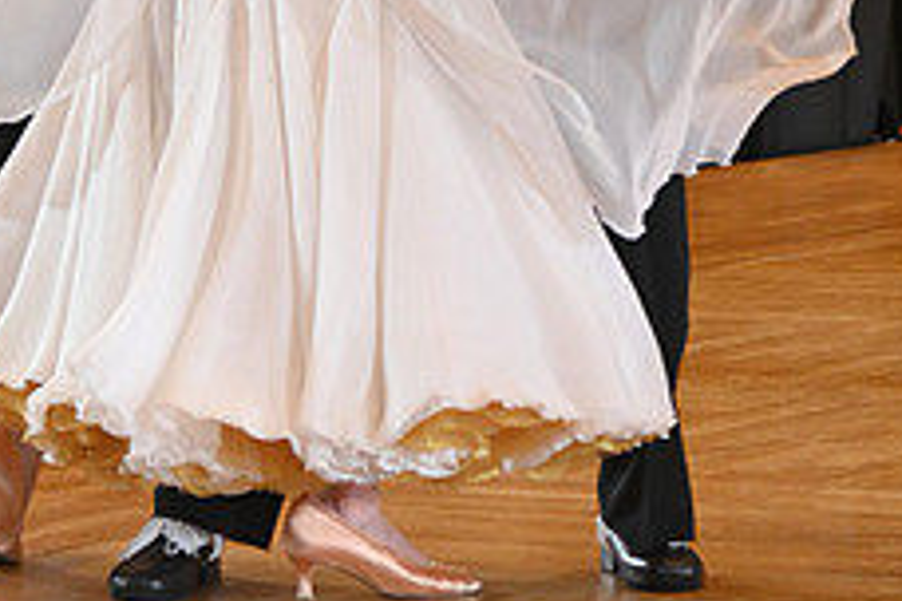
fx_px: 7666
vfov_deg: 4.5
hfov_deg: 6.7
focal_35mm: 306
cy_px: -352
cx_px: 267
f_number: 4
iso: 1600
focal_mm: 120
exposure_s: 1/400
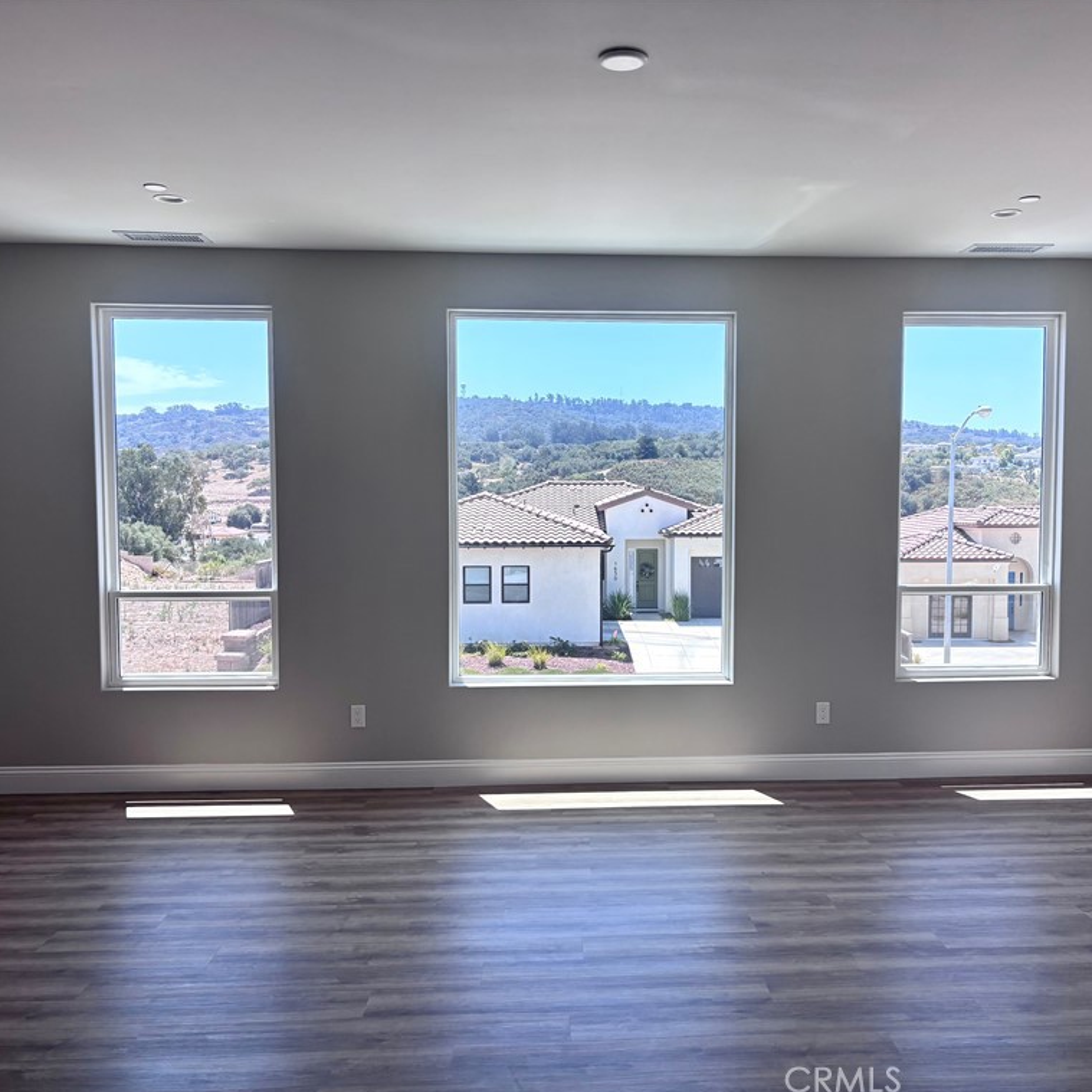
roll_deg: +0.0
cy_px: 548
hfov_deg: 52.4
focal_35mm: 31
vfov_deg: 52.5
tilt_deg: -3.6
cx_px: 620
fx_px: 1106
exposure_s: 1/634
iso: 50
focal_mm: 5.96
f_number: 1.6
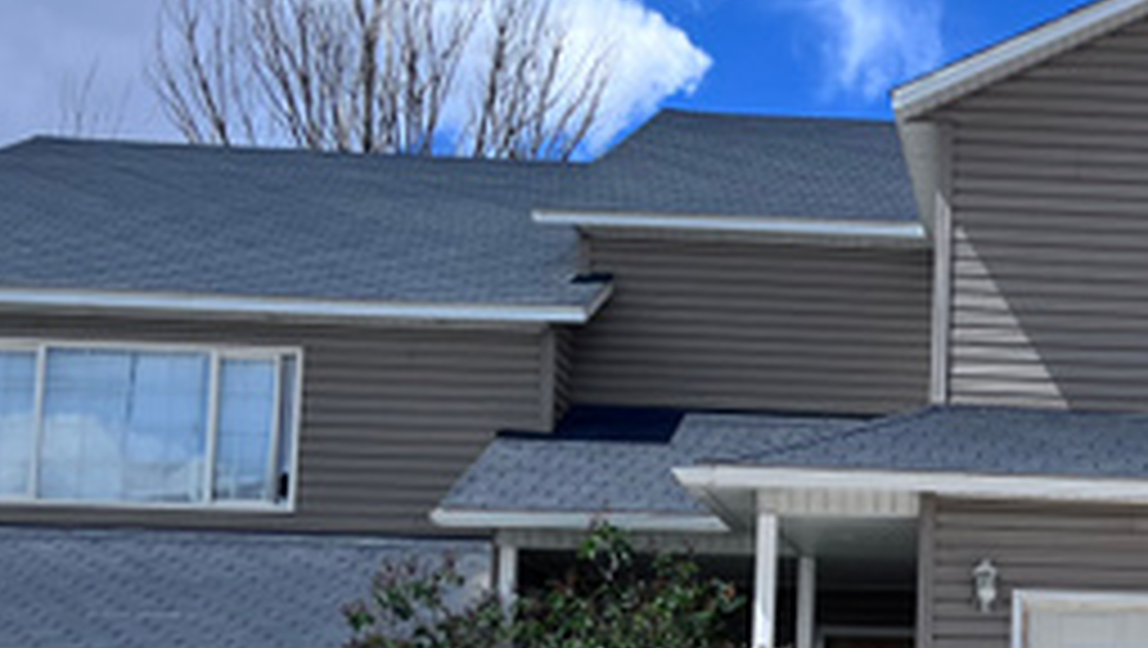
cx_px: 1261
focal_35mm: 71
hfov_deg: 27.3
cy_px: 612
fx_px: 2163
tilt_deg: +6.6
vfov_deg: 16.8
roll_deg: -0.5
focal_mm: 5.1
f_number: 1.6
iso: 50
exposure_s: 1/5556
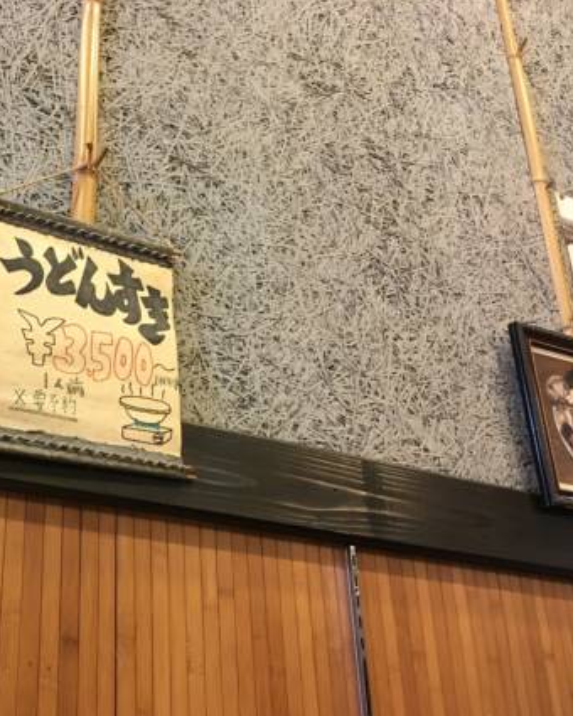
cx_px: 71
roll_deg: -2.2
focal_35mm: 40
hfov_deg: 35.4
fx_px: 848
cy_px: 372
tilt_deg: +23.5
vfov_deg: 45.8
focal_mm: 4.15
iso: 200
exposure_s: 1/20
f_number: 2.2
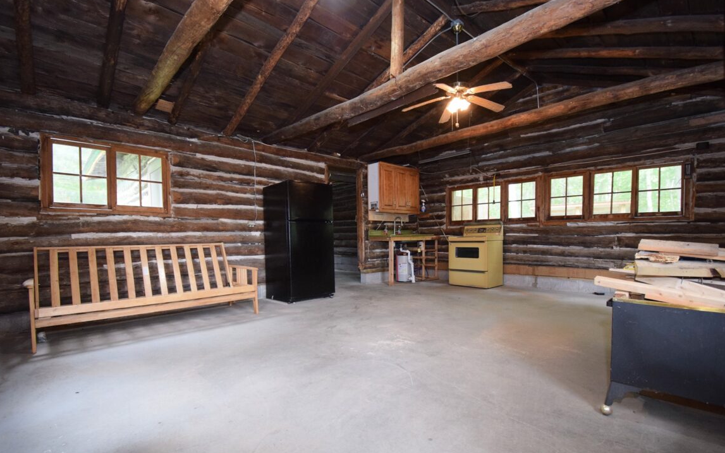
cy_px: 247
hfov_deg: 97.8
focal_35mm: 16
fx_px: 316
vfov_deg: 71.1
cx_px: 365
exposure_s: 1/60
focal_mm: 10
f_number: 4.5
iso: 1400
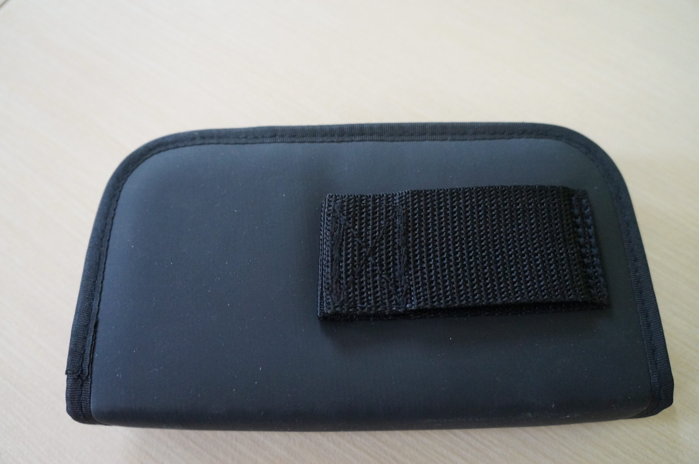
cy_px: 232
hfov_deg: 67.5
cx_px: 350
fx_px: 523
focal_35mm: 27
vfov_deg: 47.8
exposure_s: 1/60
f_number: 4
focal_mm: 18
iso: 2500
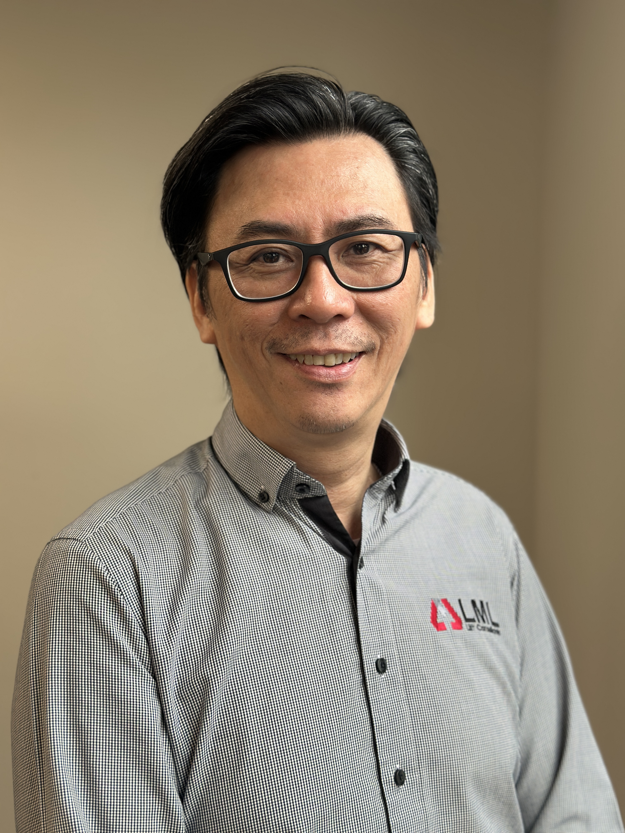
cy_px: 416
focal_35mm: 48
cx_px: 312
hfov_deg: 30.3
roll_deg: -0.6
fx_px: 1156
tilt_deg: -4.5
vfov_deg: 39.7
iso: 125
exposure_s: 1/60
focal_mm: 6.86
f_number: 1.78
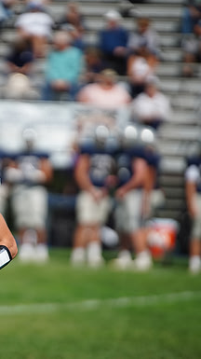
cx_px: -58
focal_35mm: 474
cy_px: 180
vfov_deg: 4.6
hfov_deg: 2.6
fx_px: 4500
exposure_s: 1/8000
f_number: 2.8
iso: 400
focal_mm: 300
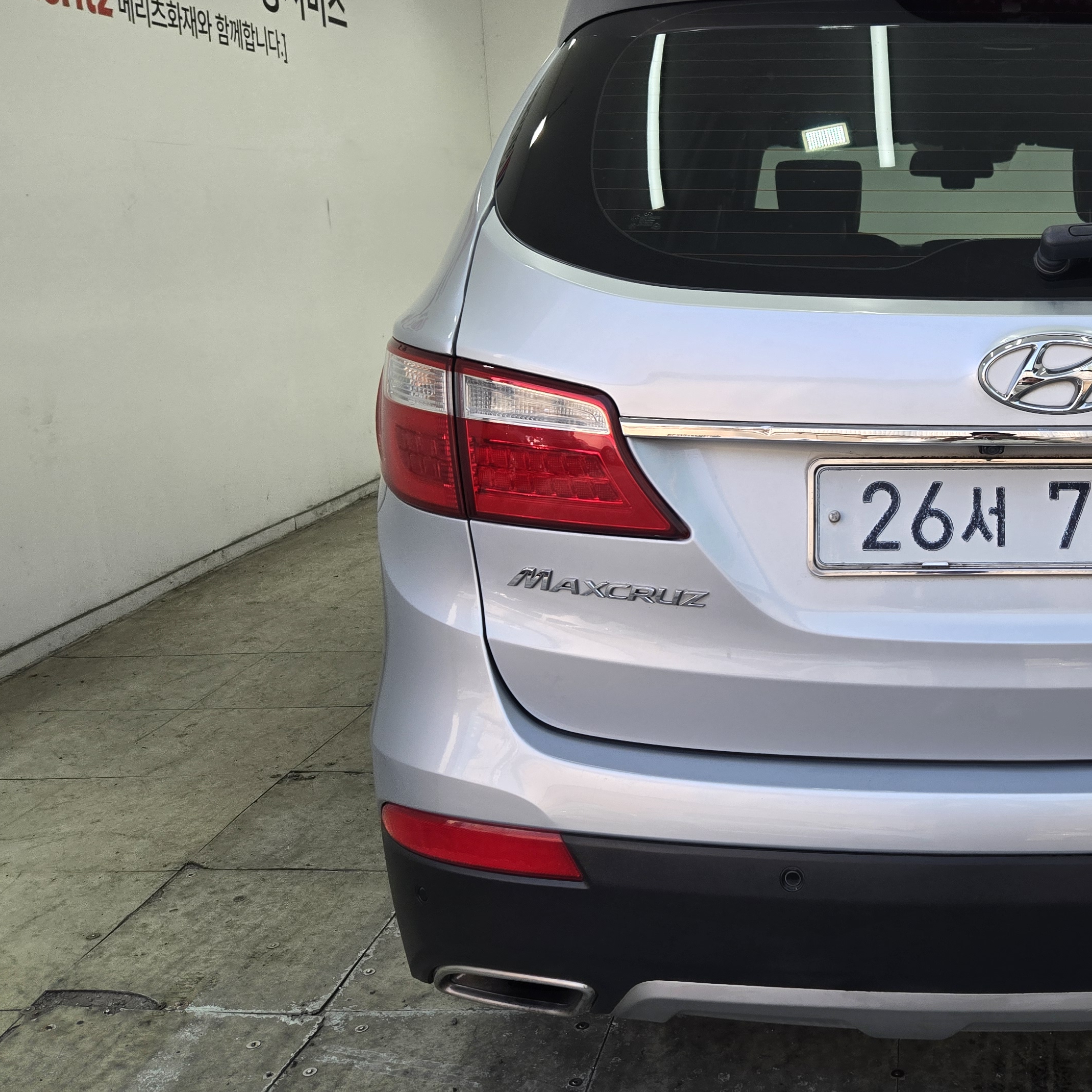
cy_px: 493
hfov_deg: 41.0
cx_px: 949
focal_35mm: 38
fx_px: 1356
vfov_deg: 43.8
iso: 80
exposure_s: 1/730
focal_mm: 5.4
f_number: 1.8
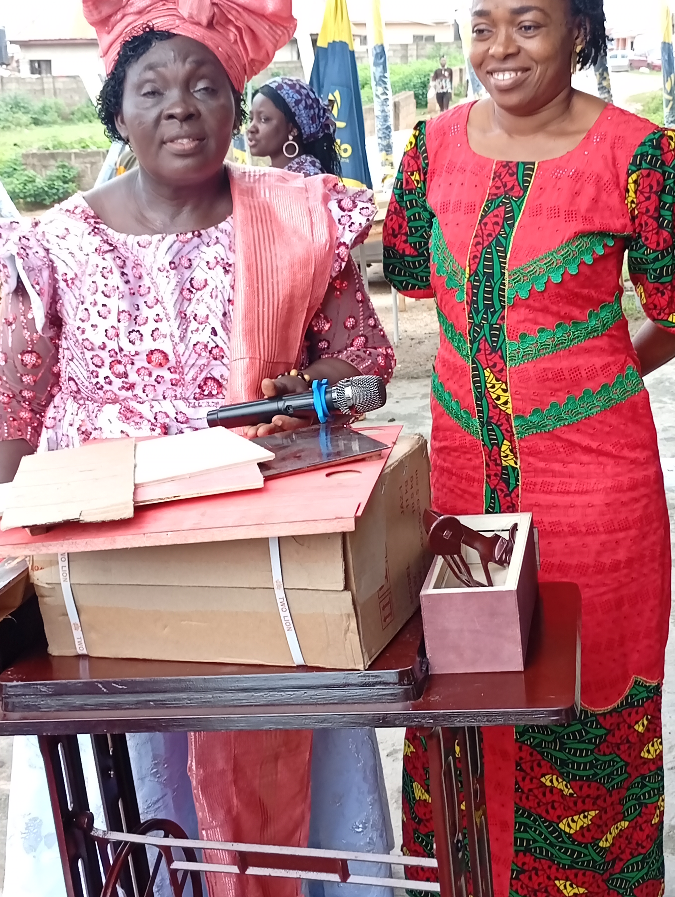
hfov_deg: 27.1
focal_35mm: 54
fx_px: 1400
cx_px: 344
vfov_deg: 35.5
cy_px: 423
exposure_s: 1/50
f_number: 1.8
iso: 65
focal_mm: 3.84
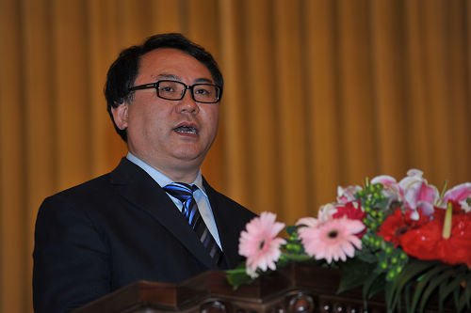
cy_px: 156
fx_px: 2746
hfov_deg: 9.8
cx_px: 236
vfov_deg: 6.5
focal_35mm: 210
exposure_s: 1/60
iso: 320
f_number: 5.6
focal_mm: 210
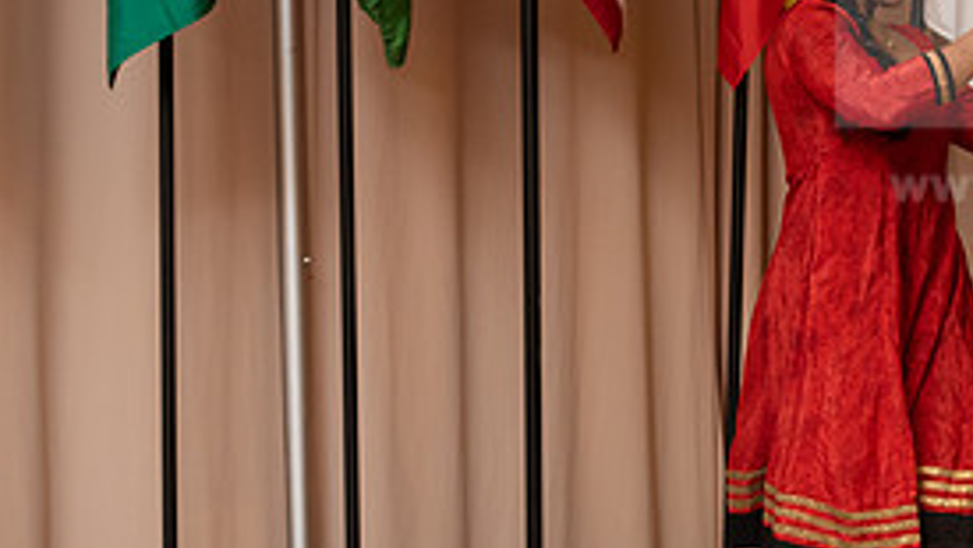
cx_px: 729
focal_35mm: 188
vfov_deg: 6.5
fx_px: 4853
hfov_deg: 11.4
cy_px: 260
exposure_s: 1/160
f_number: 3.5
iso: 2000
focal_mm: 85
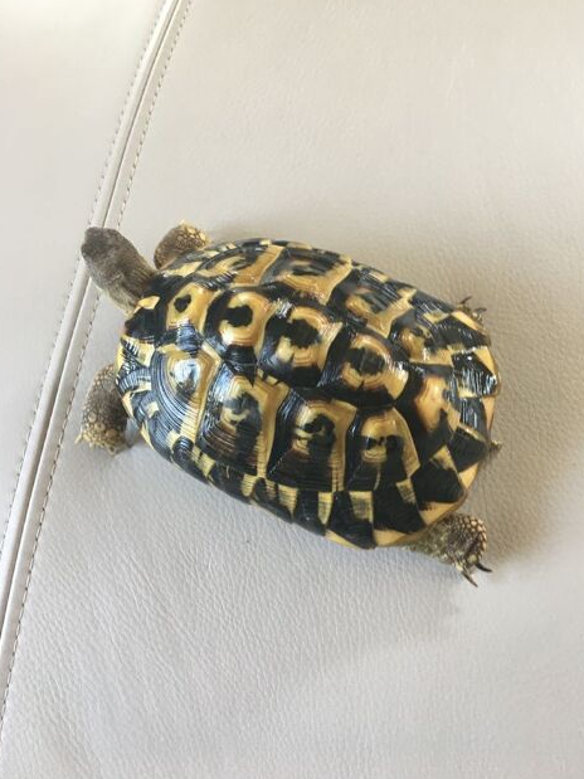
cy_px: 390
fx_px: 675
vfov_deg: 60.0
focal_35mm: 30
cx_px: 296
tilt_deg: -70.9
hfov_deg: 46.8
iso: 100
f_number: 2.2
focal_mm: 4.15
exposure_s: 1/33
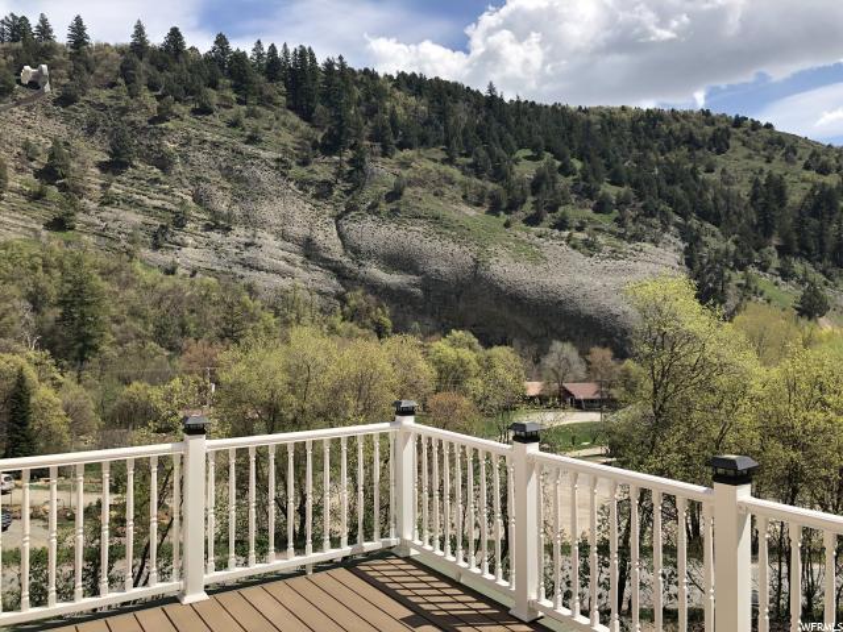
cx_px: 422
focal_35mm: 28
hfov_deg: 63.4
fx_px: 682
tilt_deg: +1.1
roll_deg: +0.4
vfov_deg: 49.7
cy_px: 316
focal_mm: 4
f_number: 1.8
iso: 20
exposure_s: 1/2024
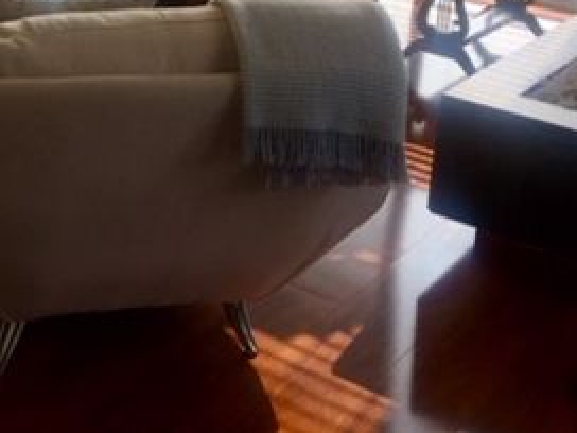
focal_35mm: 71
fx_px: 1183
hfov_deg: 26.8
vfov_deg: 19.4
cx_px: 97
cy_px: -96
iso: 32
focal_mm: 4.15
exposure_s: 1/542
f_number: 2.2
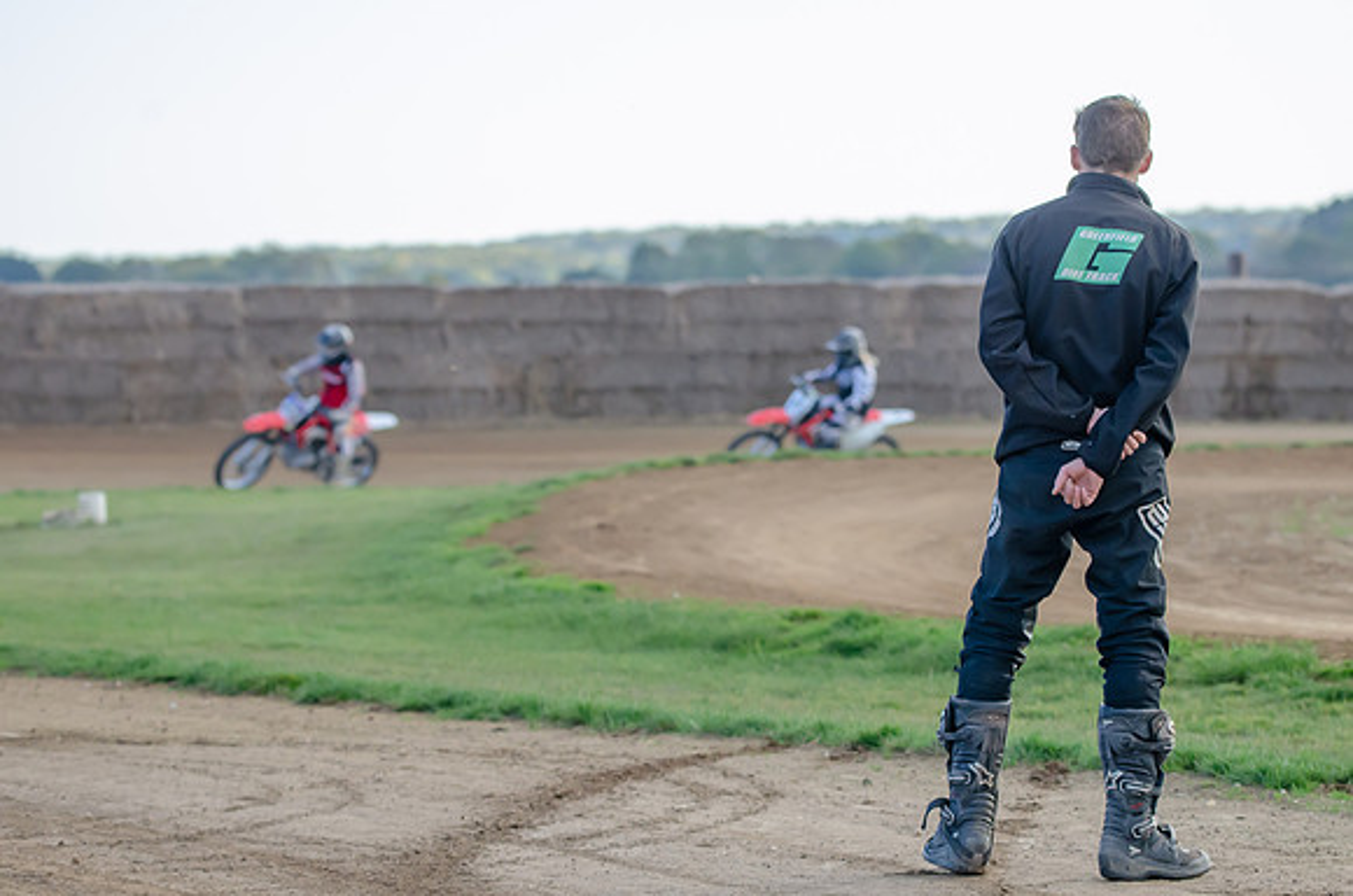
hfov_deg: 8.9
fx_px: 8719
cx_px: 676
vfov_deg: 5.9
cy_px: 448
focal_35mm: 232
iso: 720
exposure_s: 1/1000
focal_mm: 155
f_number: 5
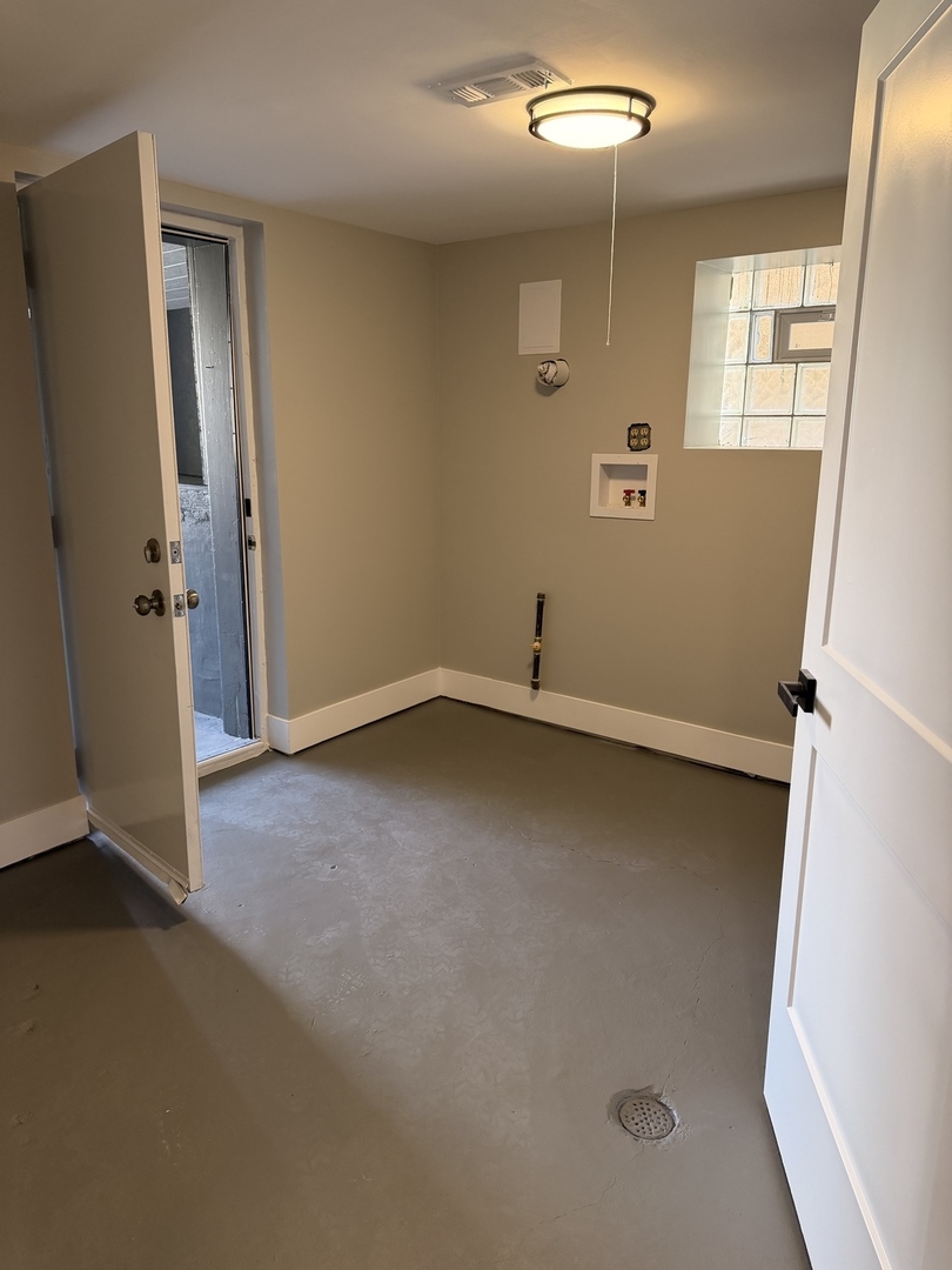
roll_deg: -0.4
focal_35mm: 24
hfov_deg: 56.8
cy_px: 635
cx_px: 476
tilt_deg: -13.7
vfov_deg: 71.6
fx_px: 880
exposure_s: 1/120
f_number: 1.78
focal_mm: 6.76
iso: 250
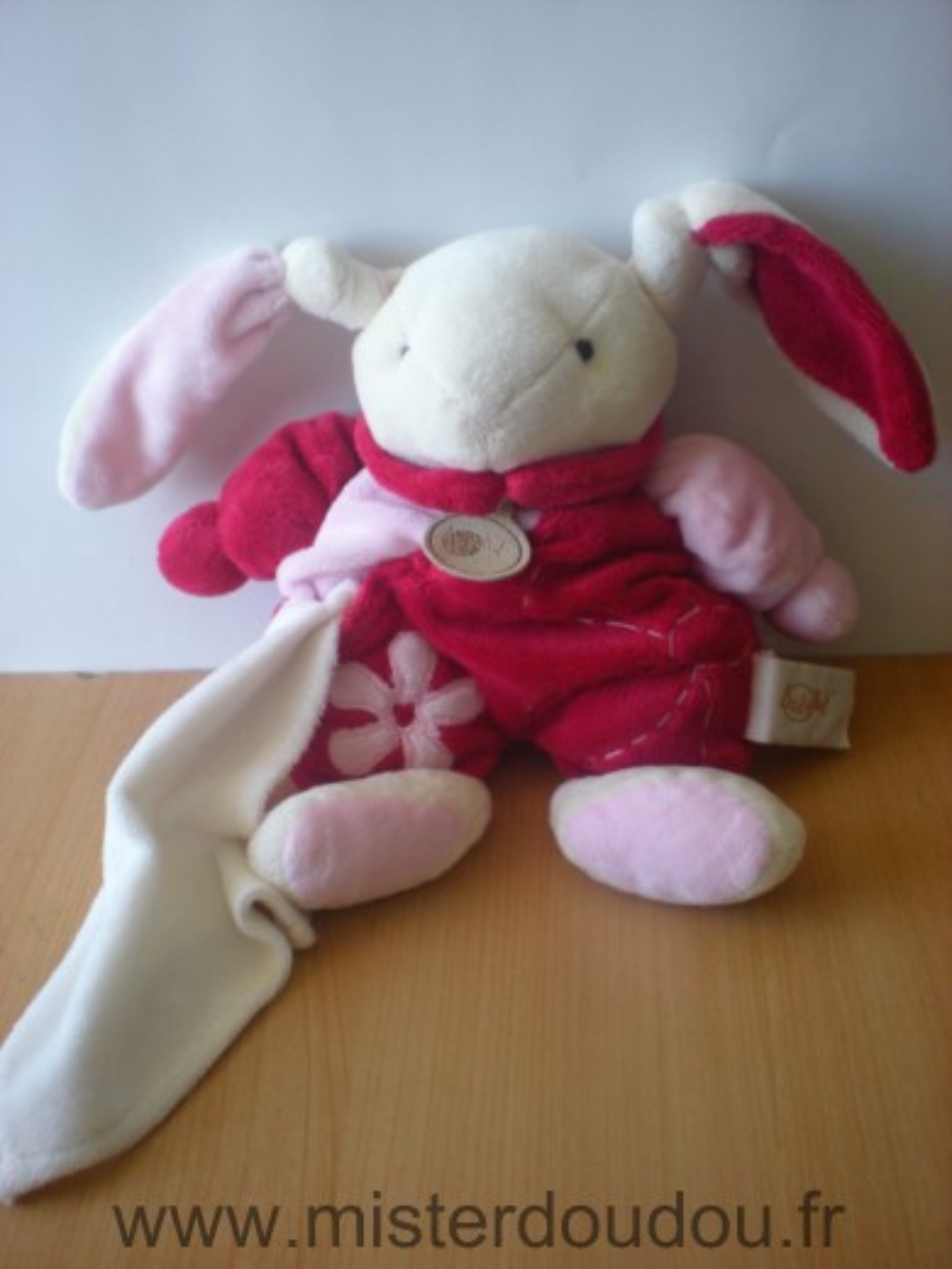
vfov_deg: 49.0
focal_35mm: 38
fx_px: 1393
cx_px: 476
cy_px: 634
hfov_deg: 37.7
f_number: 3.1
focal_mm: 6.3
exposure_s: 1/60
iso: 129
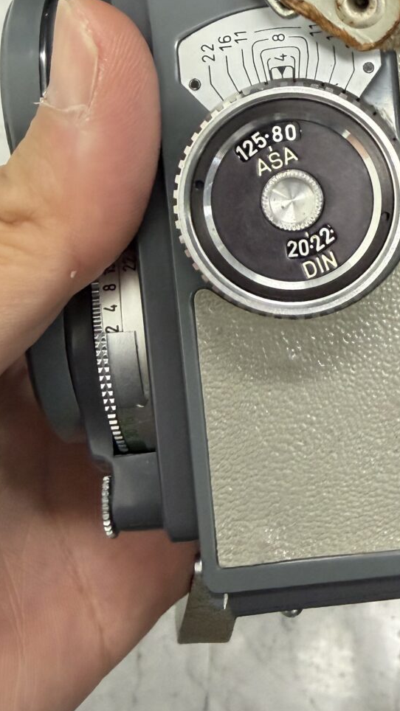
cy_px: 243
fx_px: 887
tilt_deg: -72.2
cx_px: 334
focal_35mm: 47
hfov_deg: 24.9
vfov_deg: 43.2
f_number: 2.2
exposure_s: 1/120
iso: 320
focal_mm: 2.22
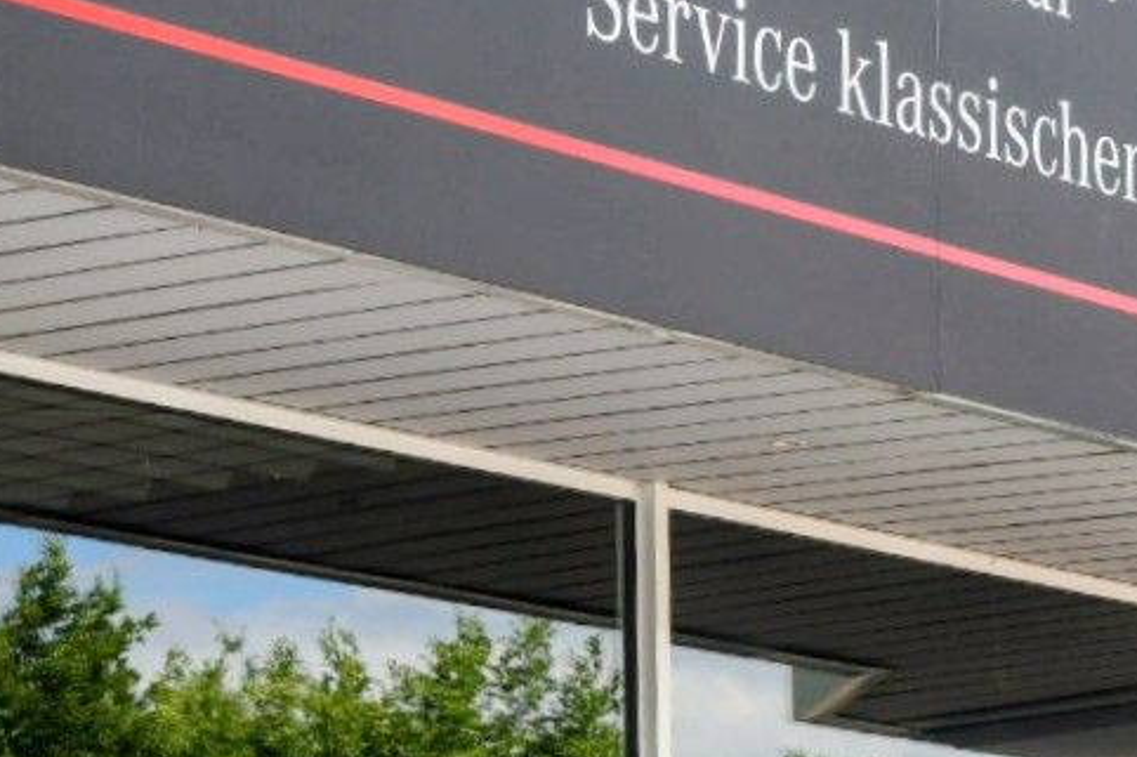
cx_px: 511
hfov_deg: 12.2
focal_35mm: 169
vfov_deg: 8.0
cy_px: 1016
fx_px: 5335
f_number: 5.6
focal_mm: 35
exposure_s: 1/250
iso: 400
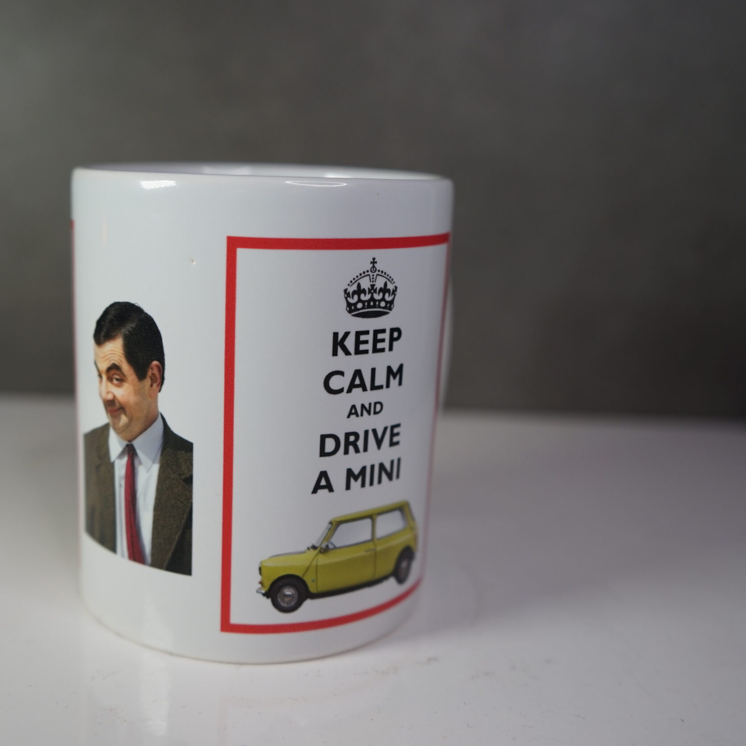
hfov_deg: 42.5
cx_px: 275
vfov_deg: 42.8
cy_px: 373
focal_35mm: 39
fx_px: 951
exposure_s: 1/60
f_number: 4
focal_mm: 30
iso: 200
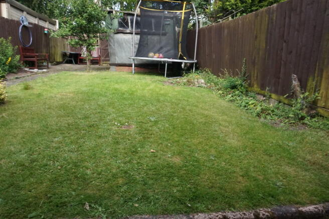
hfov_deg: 73.8
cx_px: 164
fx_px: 219
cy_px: 110
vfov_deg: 53.1
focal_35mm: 24
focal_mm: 16
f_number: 11
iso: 2000
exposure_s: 1/500
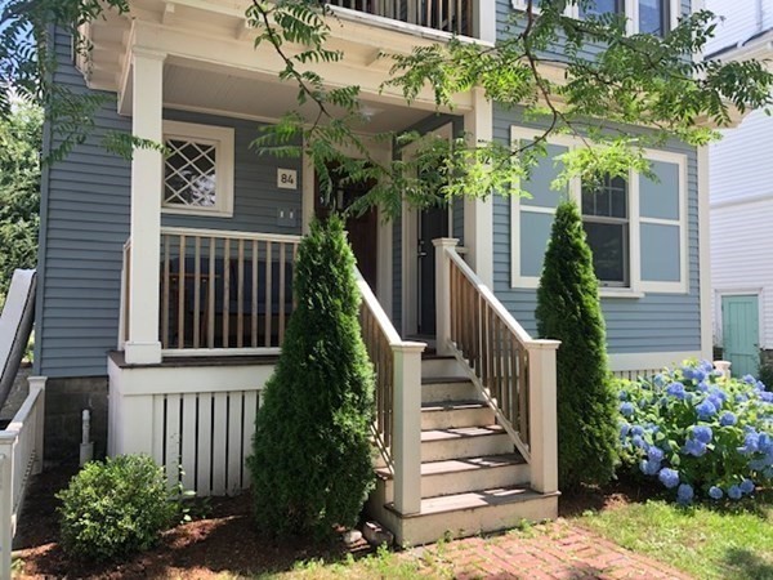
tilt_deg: +2.5
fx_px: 625
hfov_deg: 63.4
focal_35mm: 28
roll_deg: -0.1
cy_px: 290
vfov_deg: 49.7
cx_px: 386
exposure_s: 1/306
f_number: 1.8
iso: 20
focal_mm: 4
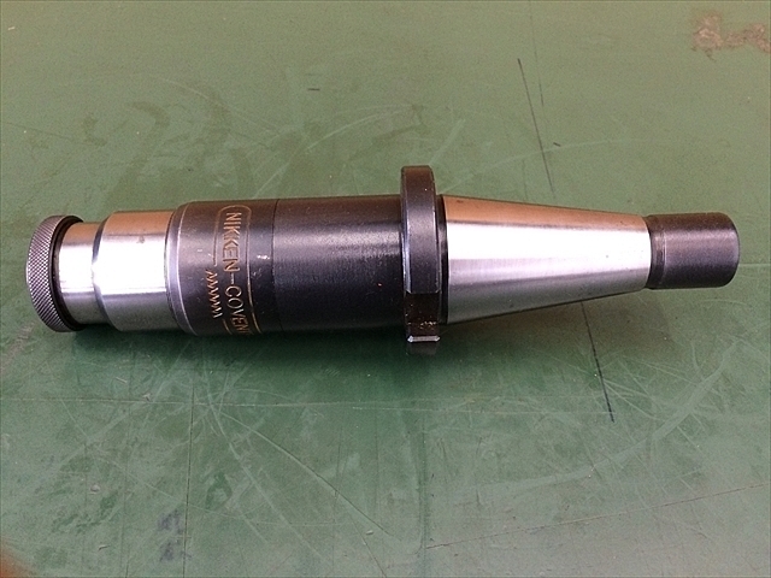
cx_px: 386
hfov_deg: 61.7
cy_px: 289
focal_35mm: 29
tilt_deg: -48.6
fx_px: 646
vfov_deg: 48.2
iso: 200
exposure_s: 1/30
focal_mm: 4.15
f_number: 2.2
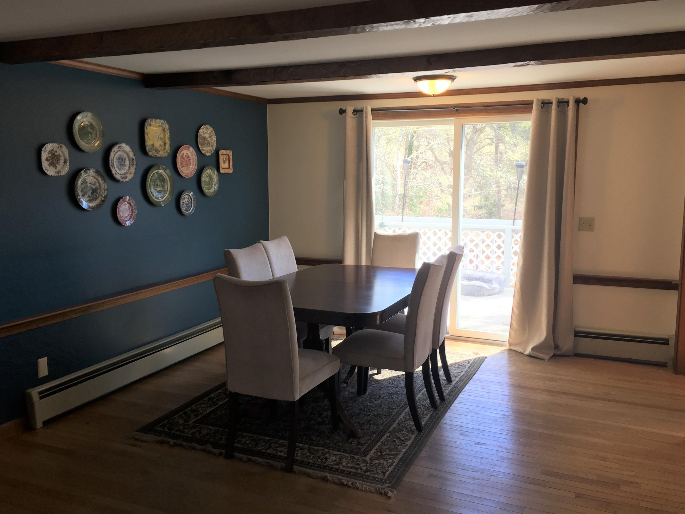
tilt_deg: -9.2
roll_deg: -0.4
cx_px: 340
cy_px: 249
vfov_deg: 46.8
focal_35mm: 30
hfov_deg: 60.0
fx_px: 594
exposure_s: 1/60
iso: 32
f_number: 2.2
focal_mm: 4.15
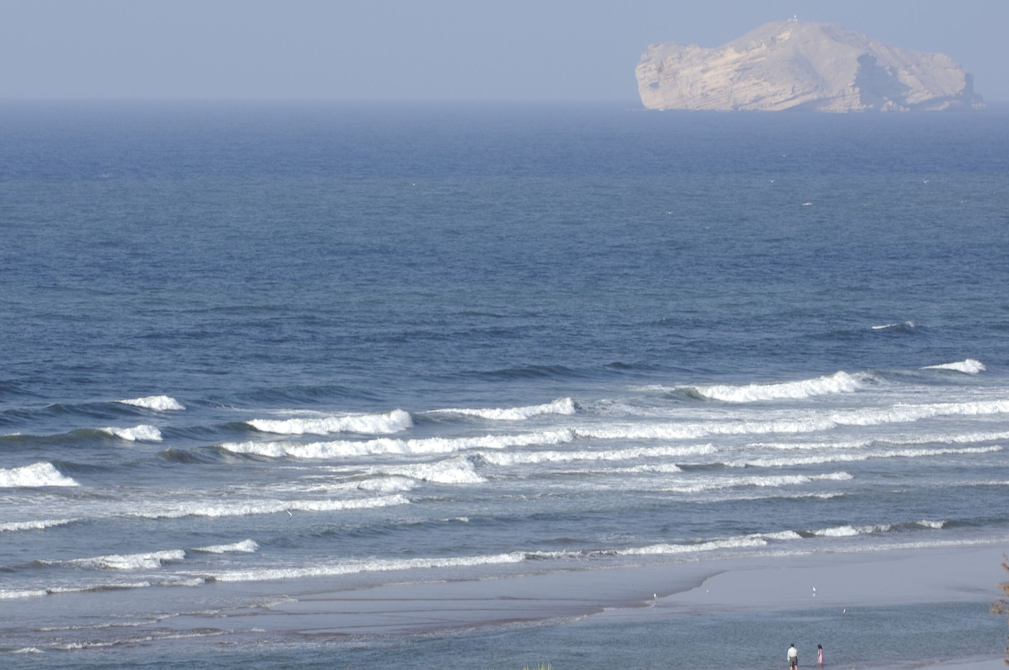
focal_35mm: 295
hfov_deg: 7.0
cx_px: 451
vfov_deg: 4.6
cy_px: 429
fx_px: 8252
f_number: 8
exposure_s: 1/60
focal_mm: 125
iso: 100
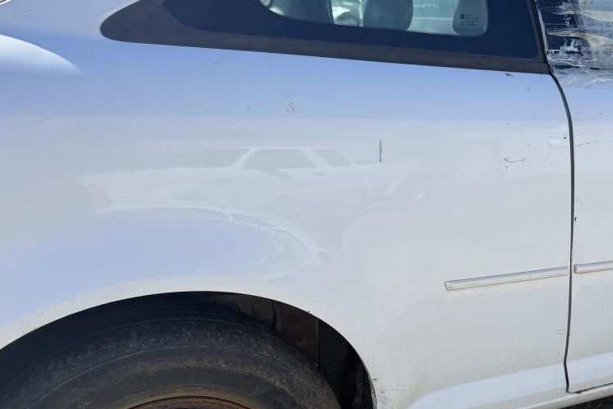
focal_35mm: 43
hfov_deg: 44.0
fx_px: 732
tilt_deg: -20.3
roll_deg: -0.7
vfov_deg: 30.8
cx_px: 460
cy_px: 292
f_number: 1.78
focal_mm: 6.76
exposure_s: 1/2370
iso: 80
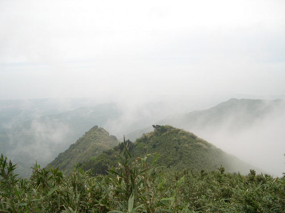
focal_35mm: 38
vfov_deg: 37.7
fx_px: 313
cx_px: 142
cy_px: 106
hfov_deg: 49.0
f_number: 2.8
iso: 100
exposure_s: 1/516
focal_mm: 8
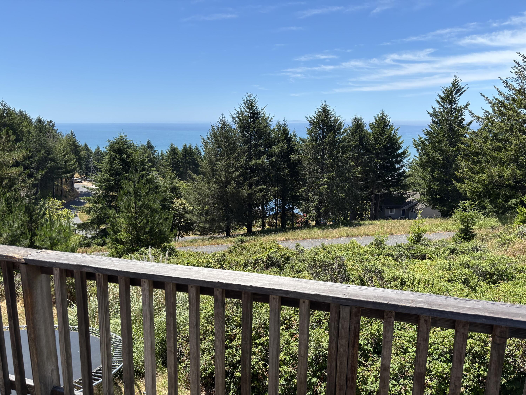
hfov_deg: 67.3
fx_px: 395
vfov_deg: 53.1
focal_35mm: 26
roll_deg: +0.8
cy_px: 198
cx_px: 263
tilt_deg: -10.3
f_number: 1.6
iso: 50
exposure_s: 1/2778
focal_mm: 5.96
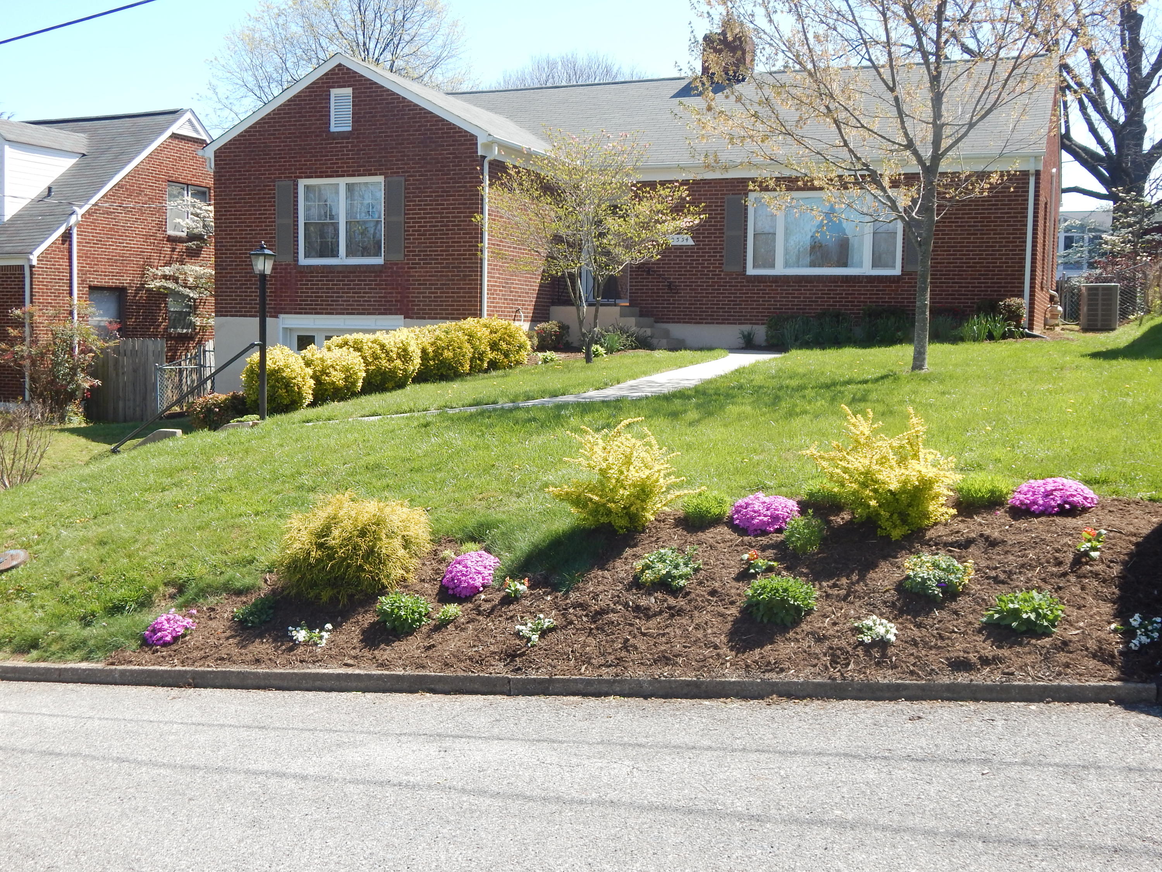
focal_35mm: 38
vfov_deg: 37.7
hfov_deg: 49.0
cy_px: 436
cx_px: 581
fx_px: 1276
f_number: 3.4
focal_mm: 6.8
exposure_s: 1/500
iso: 125
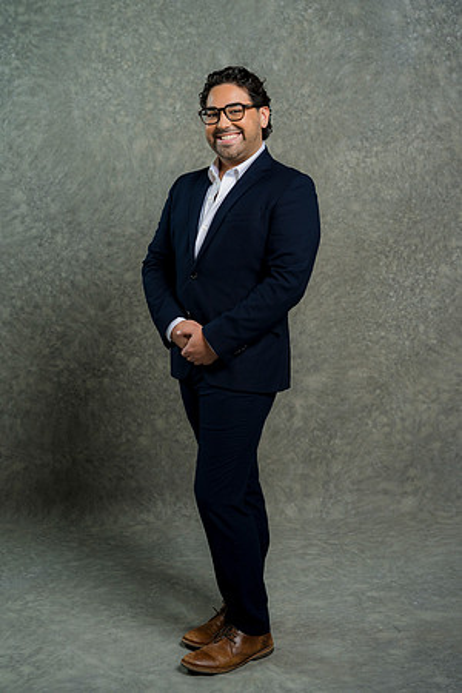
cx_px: 231
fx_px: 1059
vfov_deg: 36.2
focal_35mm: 55
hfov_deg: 24.6
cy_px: 346
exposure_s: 1/160
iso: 125
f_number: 4
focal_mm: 55
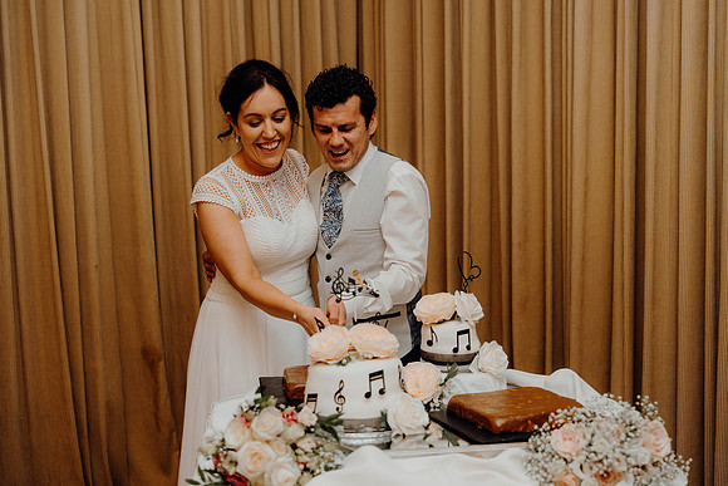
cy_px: 243
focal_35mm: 50
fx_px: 1011
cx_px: 364
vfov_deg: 27.0
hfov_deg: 39.6
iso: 1250
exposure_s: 1/200
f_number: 2.8
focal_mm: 50
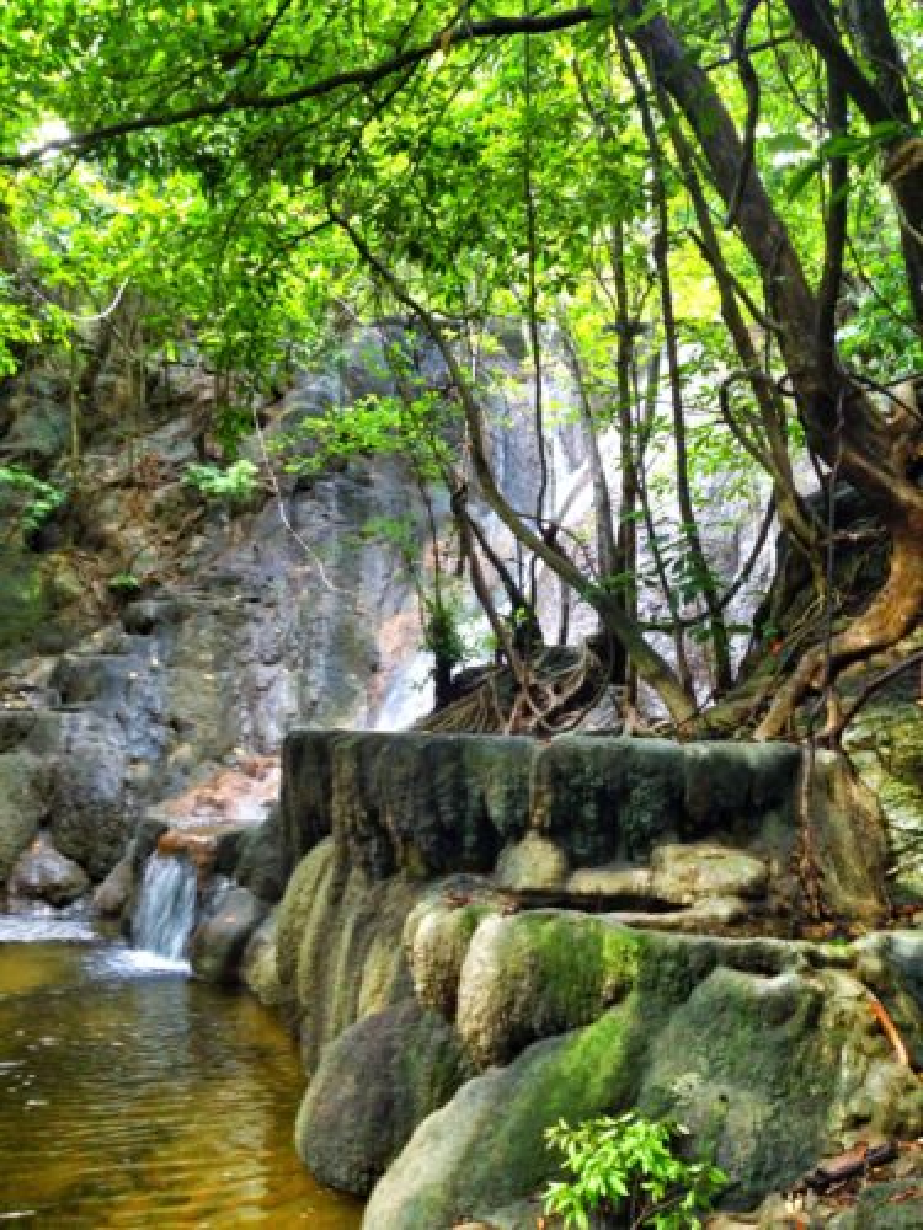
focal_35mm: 35
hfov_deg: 40.7
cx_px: 462
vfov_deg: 52.6
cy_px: 615
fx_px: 1244
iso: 125
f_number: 2.4
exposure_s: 1/20
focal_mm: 4.28
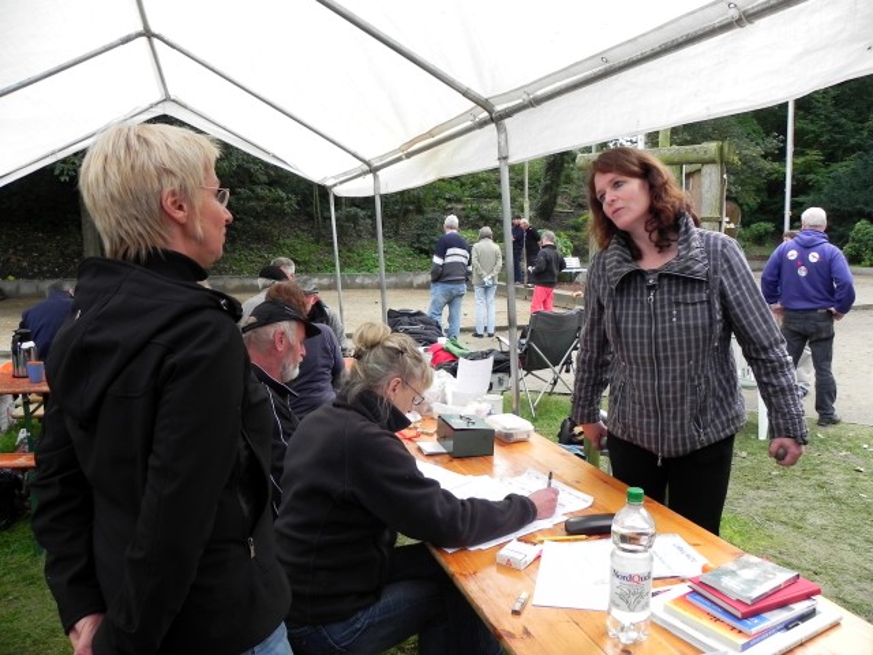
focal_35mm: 26
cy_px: 328
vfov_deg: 53.1
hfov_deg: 67.3
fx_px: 656
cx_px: 436
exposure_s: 1/79.8
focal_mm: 4.6
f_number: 3.5
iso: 160
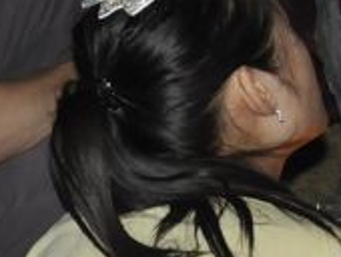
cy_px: -137
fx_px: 2200
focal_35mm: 223
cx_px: 323
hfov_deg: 8.8
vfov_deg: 6.6
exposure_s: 1/60
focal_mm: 24
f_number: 2.8
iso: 800
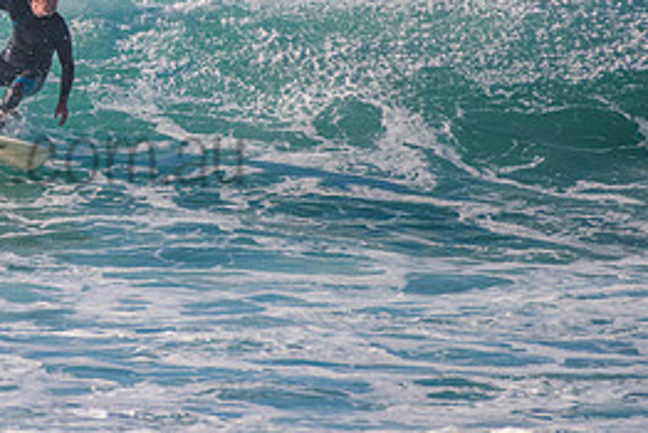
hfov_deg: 1.9
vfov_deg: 1.2
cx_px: -17
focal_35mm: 1107
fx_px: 19936
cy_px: 127
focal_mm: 500
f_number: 5.6
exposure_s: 1/2000
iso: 900
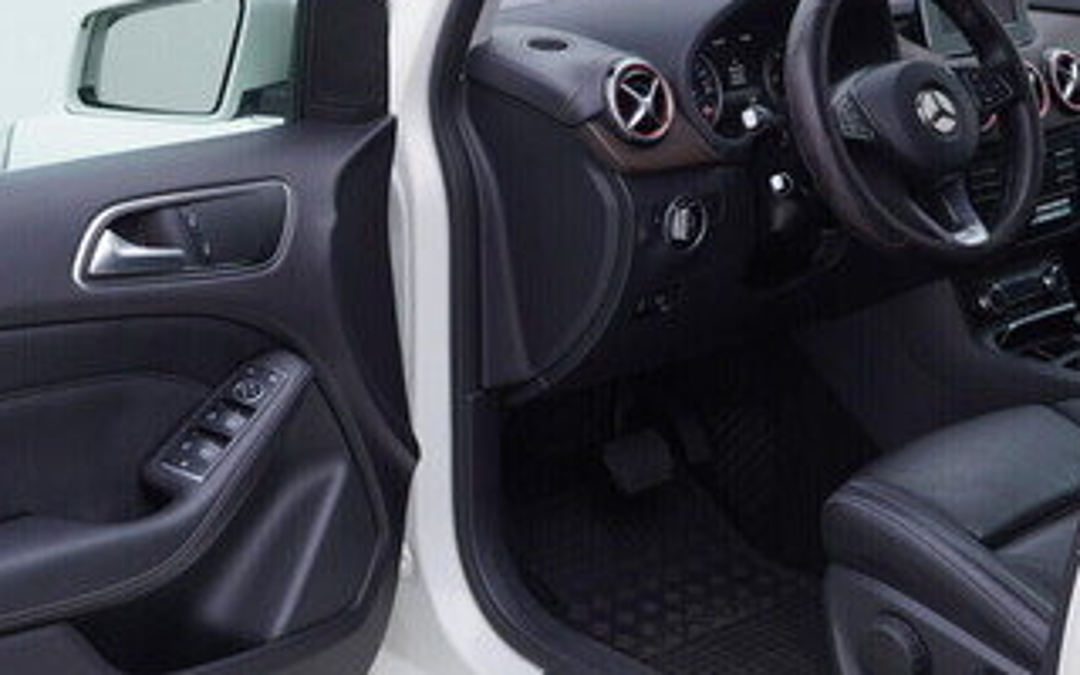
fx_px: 1854
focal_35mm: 63
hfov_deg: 32.4
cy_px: 275
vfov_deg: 20.6
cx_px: 456
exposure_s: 1/60
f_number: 3.5
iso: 125
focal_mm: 24
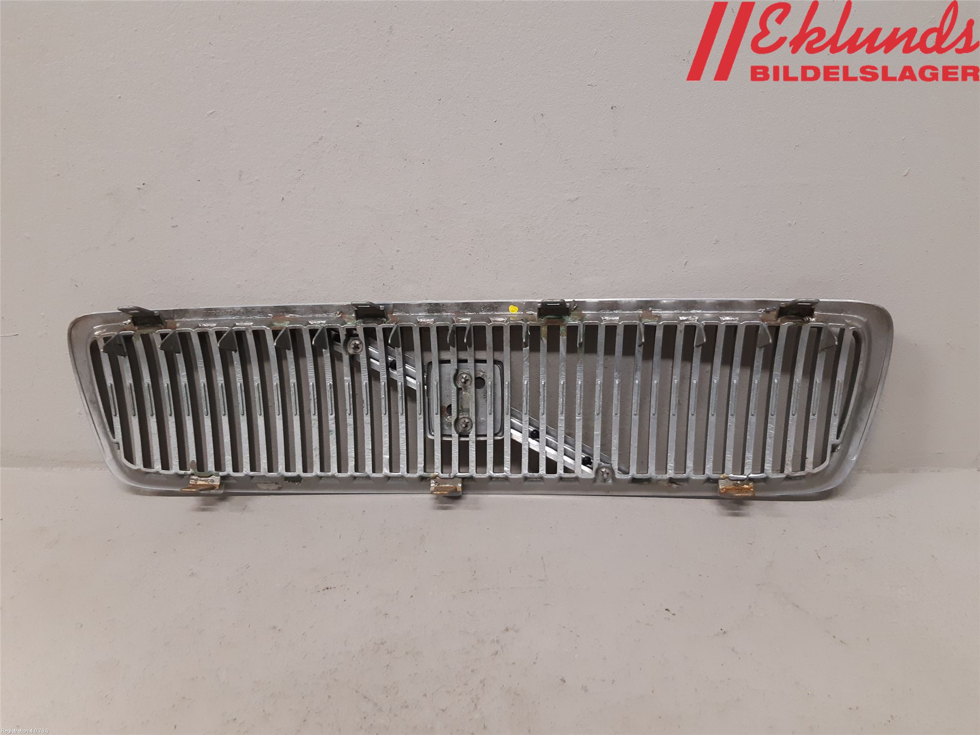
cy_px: 368
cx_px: 490
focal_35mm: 26
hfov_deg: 67.3
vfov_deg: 53.1
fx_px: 736
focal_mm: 3.93
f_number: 1.7
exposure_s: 1/50
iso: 160
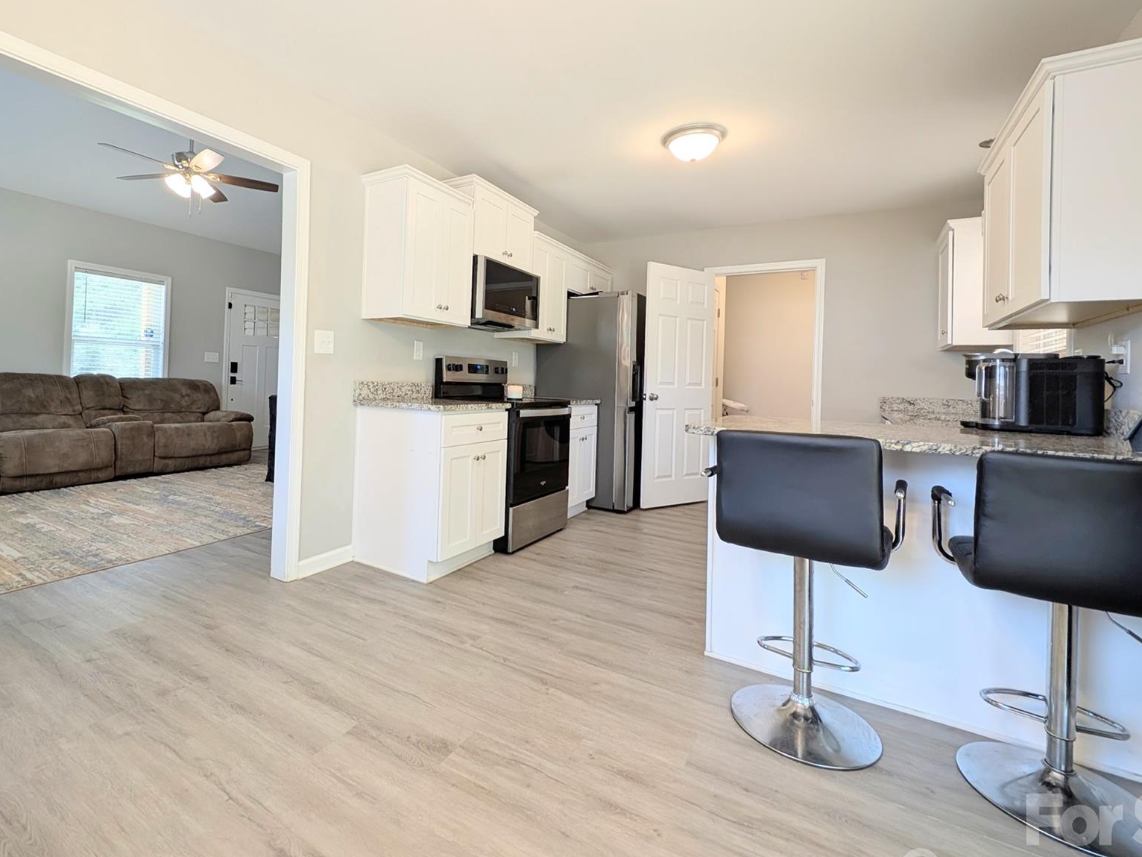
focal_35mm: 16
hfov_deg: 94.1
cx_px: 502
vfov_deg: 77.6
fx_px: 528
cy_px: 367
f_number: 1.95
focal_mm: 2.23
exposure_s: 1/60
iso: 55
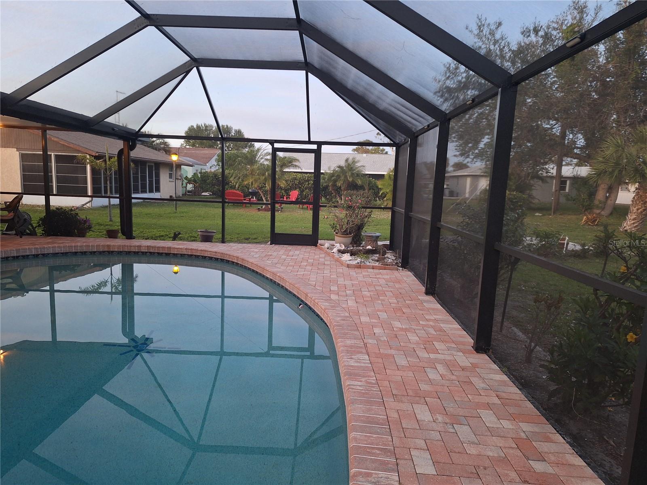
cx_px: 324
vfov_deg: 58.9
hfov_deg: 73.9
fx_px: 430
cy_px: 242
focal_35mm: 23
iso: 250
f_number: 1.8
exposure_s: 1/30
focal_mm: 5.54
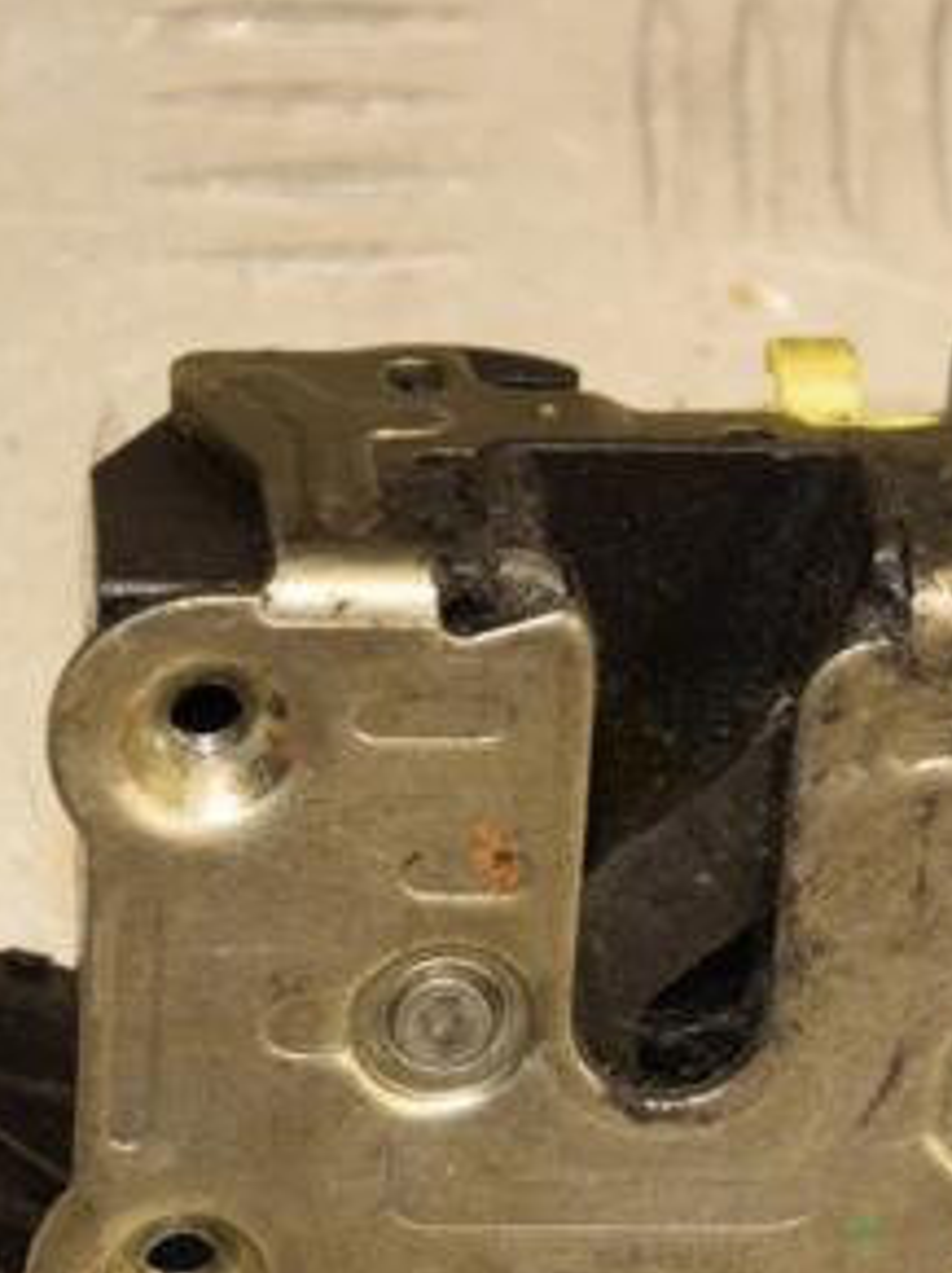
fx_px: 8777
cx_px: 641
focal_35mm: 239
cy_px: 830
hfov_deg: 6.2
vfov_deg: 8.3
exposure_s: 1/200
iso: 800
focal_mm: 80
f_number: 6.3
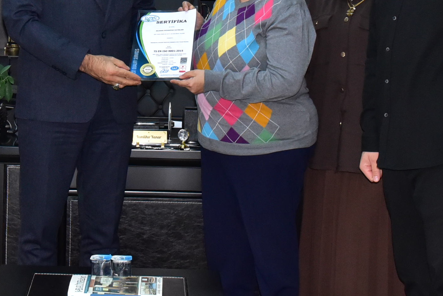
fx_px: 1489
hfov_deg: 16.8
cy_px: -53
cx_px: 106
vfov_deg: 11.1
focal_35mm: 121
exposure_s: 1/200
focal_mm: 38
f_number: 7.1
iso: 3200
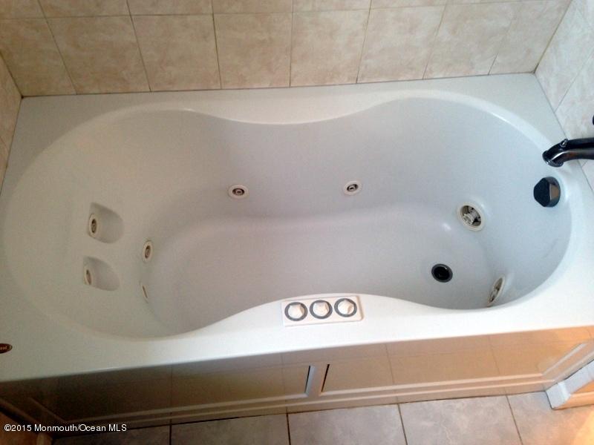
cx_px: 297
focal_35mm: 33
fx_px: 566
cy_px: 222
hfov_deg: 55.4
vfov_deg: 42.9
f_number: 2.4
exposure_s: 1/20
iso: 80
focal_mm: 4.12
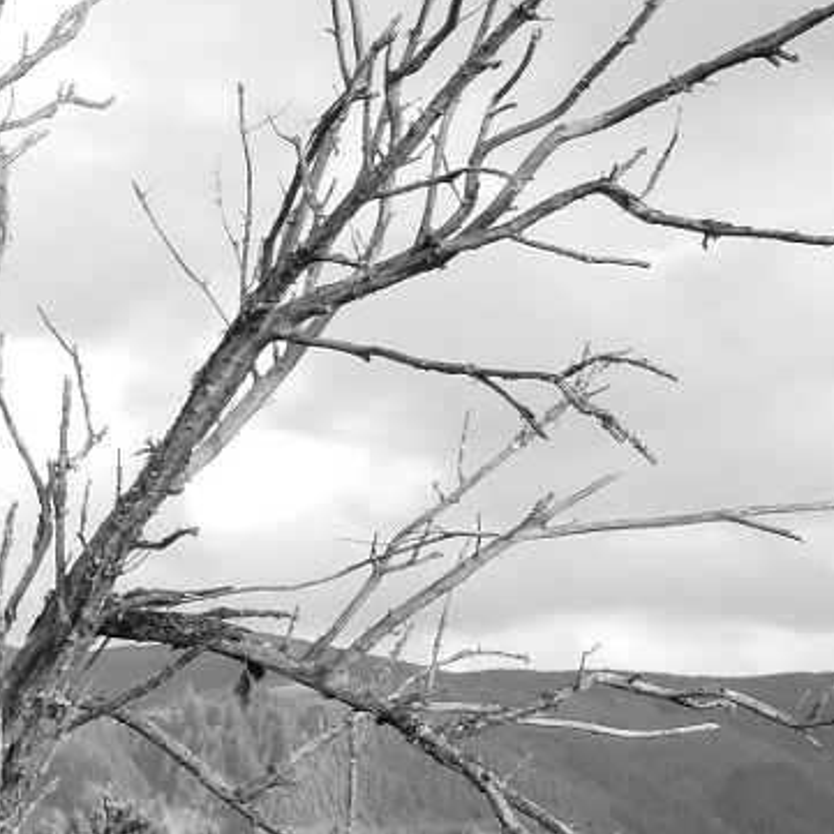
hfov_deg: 12.0
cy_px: 572
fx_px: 3598
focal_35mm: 132
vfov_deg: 13.2
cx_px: -739
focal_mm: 23.3
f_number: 22
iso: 100
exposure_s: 8
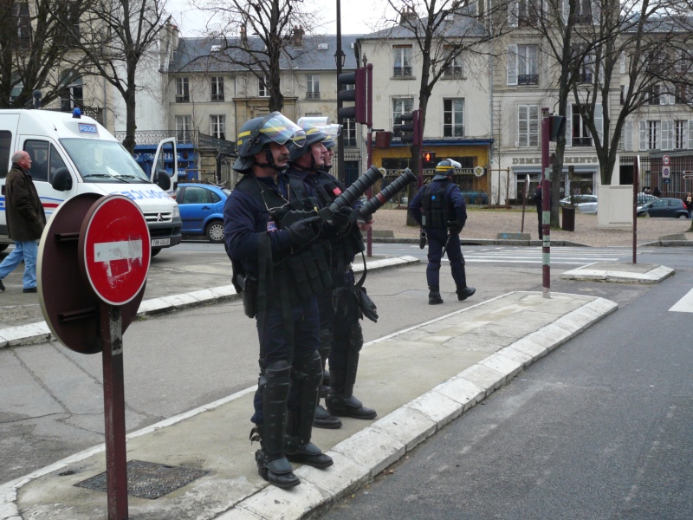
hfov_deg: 38.9
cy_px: 260
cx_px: 346
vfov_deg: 29.7
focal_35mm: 49
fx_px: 981
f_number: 3.6
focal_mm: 8.1
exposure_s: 1/160
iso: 100
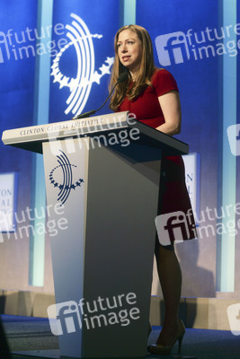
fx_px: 699
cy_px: 180
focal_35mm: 70
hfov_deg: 19.5
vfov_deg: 28.8
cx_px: 120
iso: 1600
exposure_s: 1/500
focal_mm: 70
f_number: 4
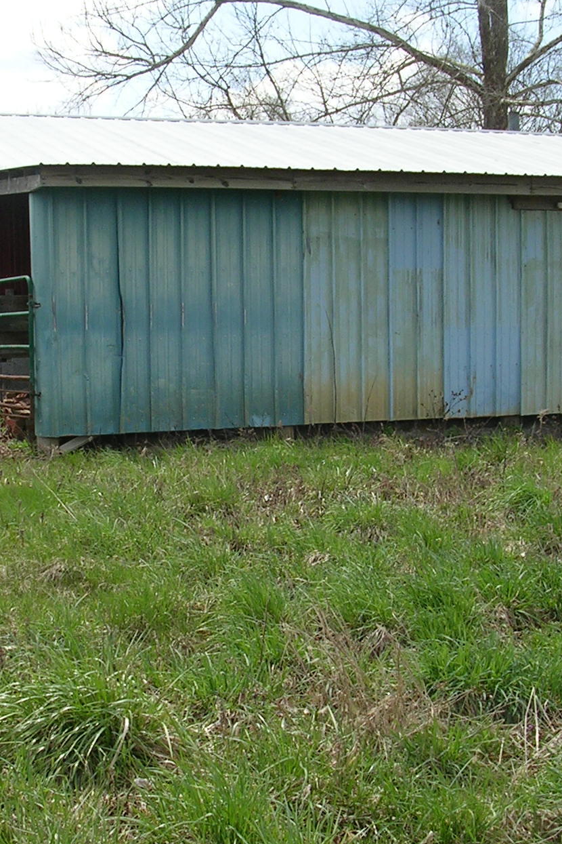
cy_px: 430
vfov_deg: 31.0
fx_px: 1522
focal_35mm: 65
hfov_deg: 20.9
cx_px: 228
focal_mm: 5.8
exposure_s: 1/212
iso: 50
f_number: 5.6
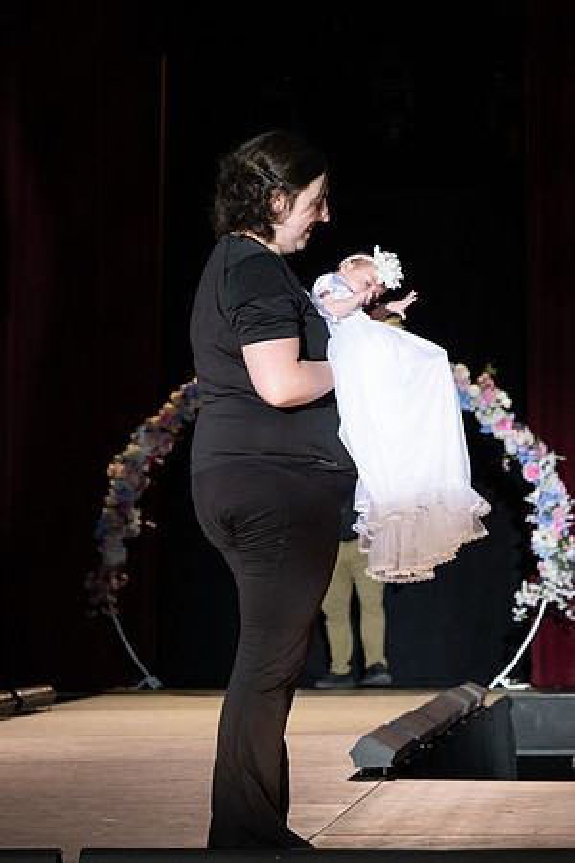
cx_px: 403
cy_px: 498
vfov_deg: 14.5
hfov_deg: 9.7
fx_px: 3389
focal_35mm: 141
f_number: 5.6
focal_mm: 70
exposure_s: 1/250
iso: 1000
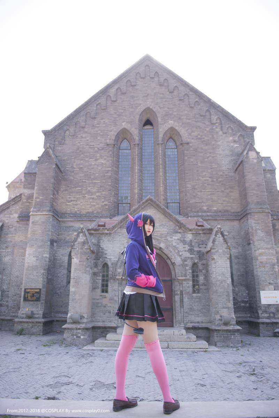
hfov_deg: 53.1
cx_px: 140
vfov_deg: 73.7
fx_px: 279
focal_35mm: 24
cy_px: 209
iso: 100
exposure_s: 1/250
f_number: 2.8
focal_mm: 24
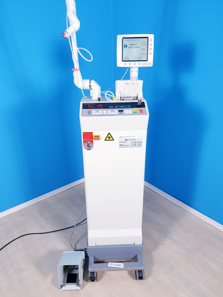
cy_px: 148
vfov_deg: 67.3
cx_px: 112
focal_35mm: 26
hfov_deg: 53.1
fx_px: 223
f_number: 2.4
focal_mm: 4.3
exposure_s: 1/50
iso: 160
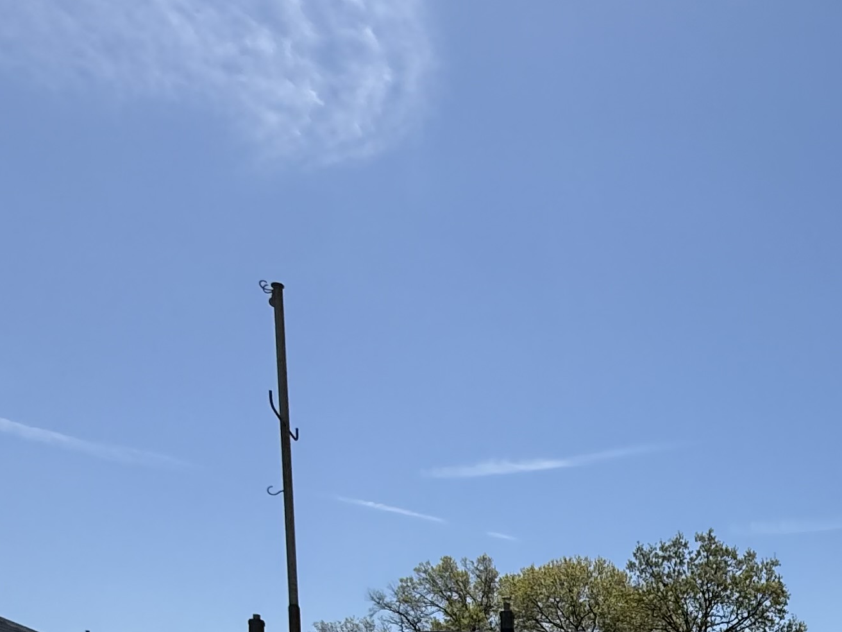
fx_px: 1046
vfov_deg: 27.5
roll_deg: +0.0
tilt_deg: -2.1
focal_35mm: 43
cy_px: 843
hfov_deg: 40.5
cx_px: 758
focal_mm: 2.22
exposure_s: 1/5618
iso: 50
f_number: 2.2
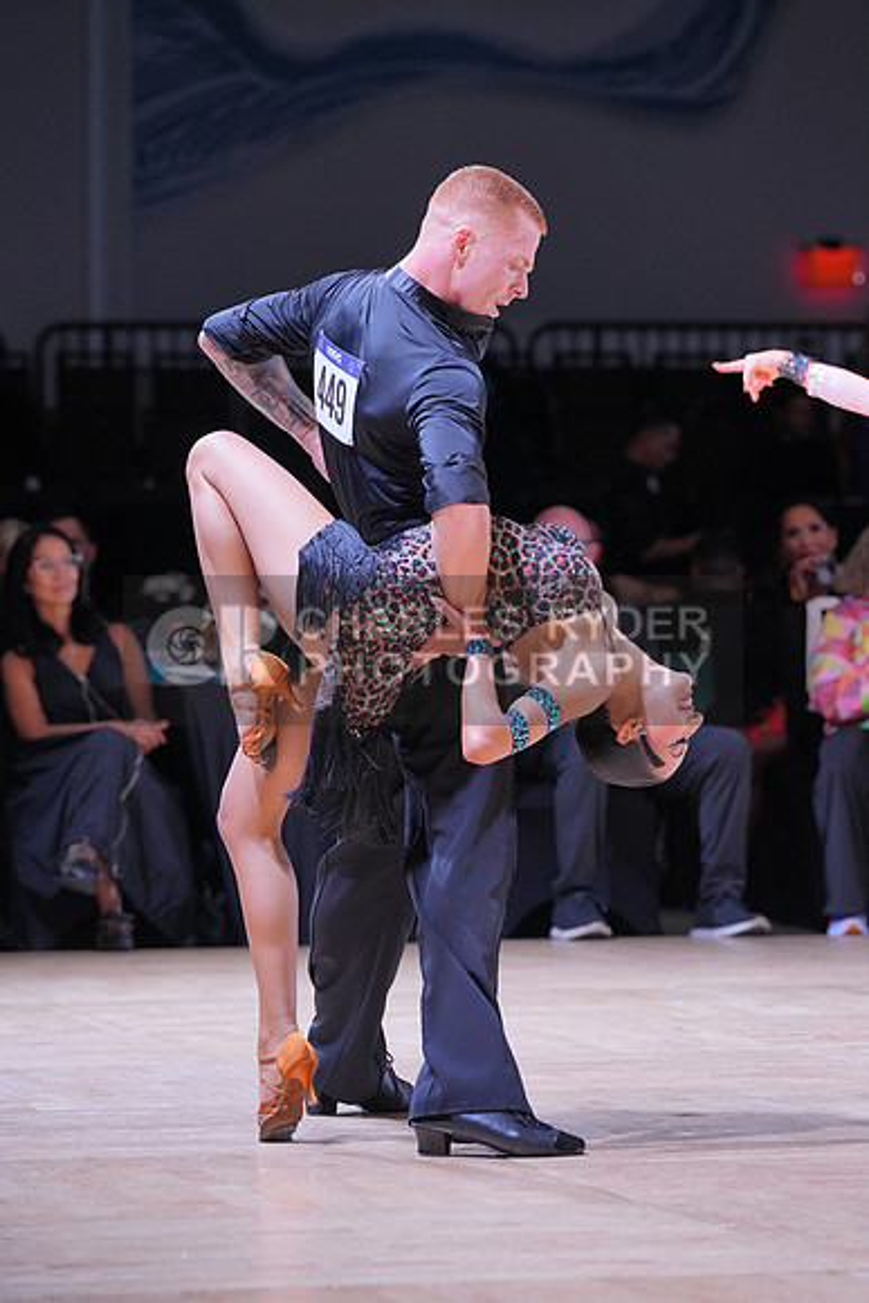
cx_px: 434
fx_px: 7237
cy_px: 652
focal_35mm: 200
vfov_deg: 10.3
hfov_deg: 6.9
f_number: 5.6
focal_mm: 200
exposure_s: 1/320
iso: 2000
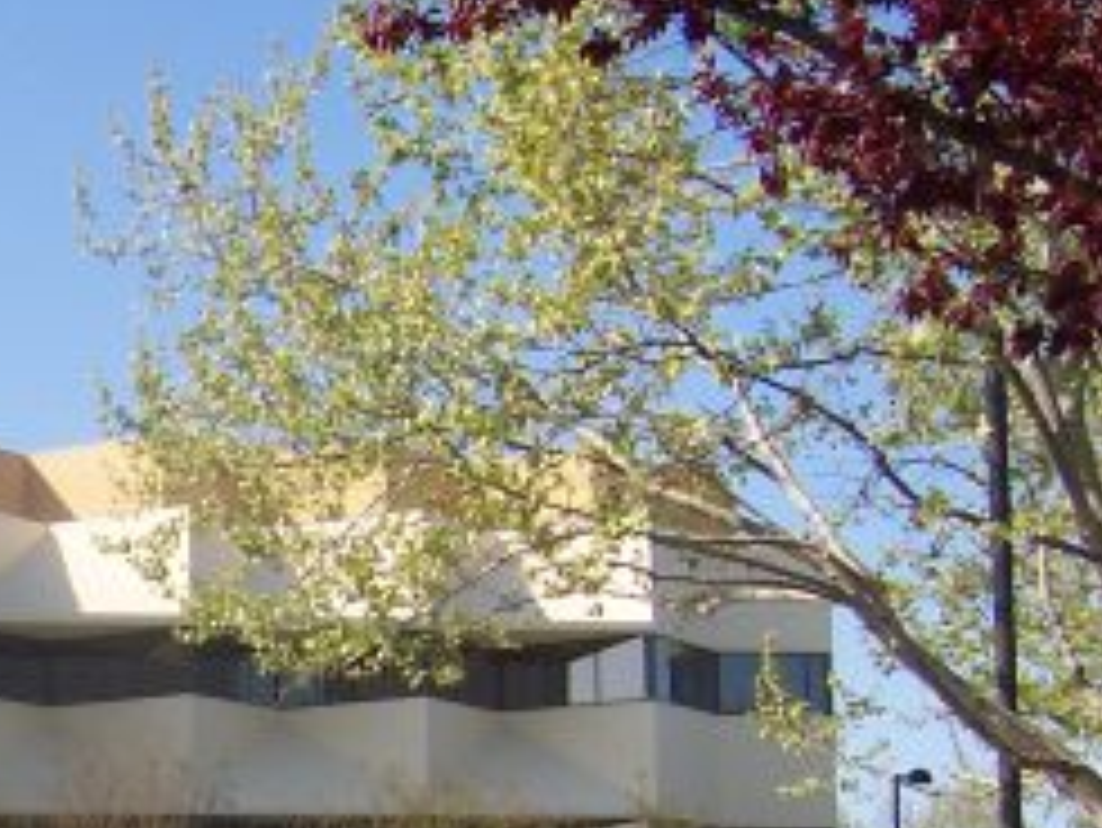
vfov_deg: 16.5
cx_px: -234
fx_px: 2803
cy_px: 819
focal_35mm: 88
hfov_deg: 20.7
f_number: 4
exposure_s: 1/750
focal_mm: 5.6
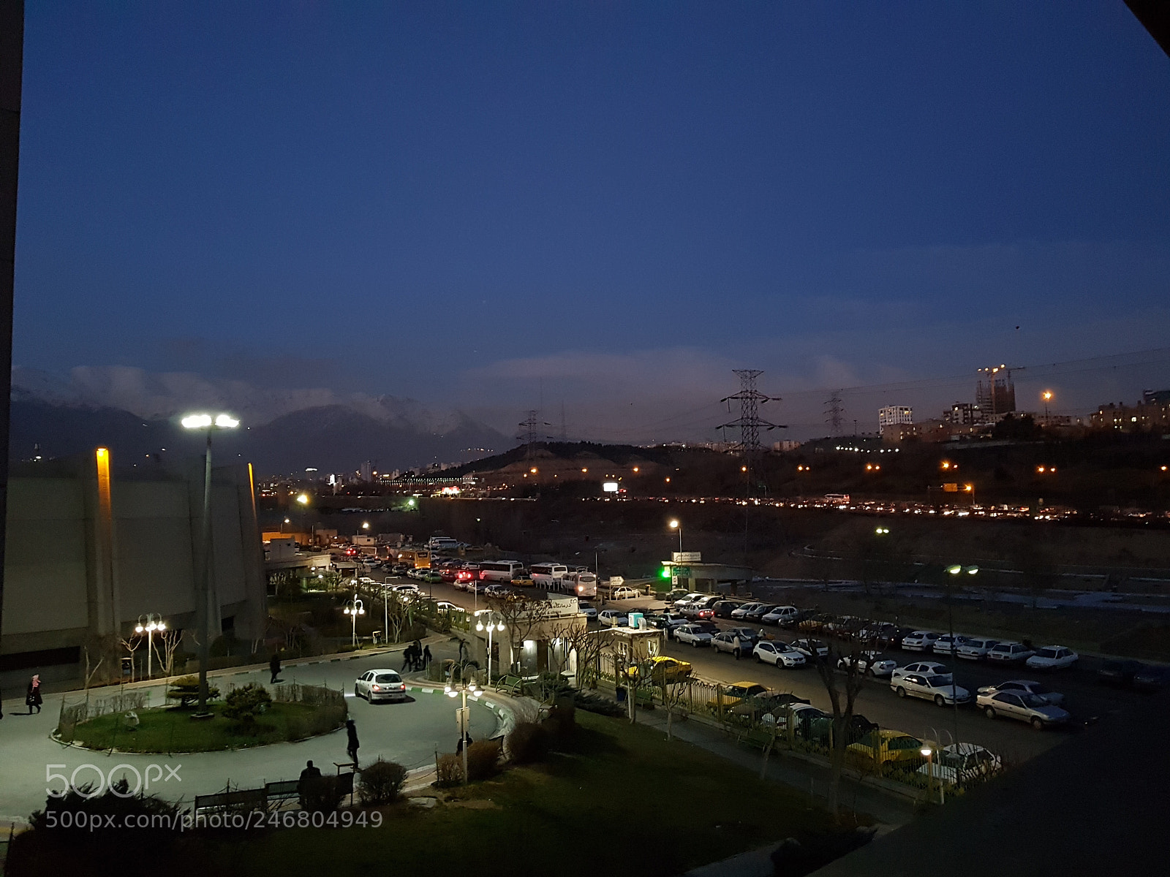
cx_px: 585
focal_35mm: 26
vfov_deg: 53.1
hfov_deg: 67.3
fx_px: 879
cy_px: 438
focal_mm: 4.2
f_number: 1.7
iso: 400
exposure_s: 1/15
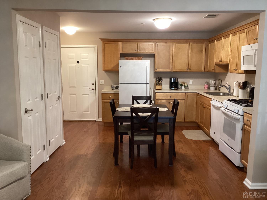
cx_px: 134
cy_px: 100
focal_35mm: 31
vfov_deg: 45.4
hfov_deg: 58.4
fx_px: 239
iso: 250
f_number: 2.4
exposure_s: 1/50
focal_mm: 3.3
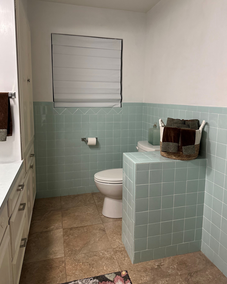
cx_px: 115
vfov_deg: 65.9
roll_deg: -0.8
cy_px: 127
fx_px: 218
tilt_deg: -7.1
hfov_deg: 54.9
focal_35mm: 26
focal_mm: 6.86
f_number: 1.78
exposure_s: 1/60
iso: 400
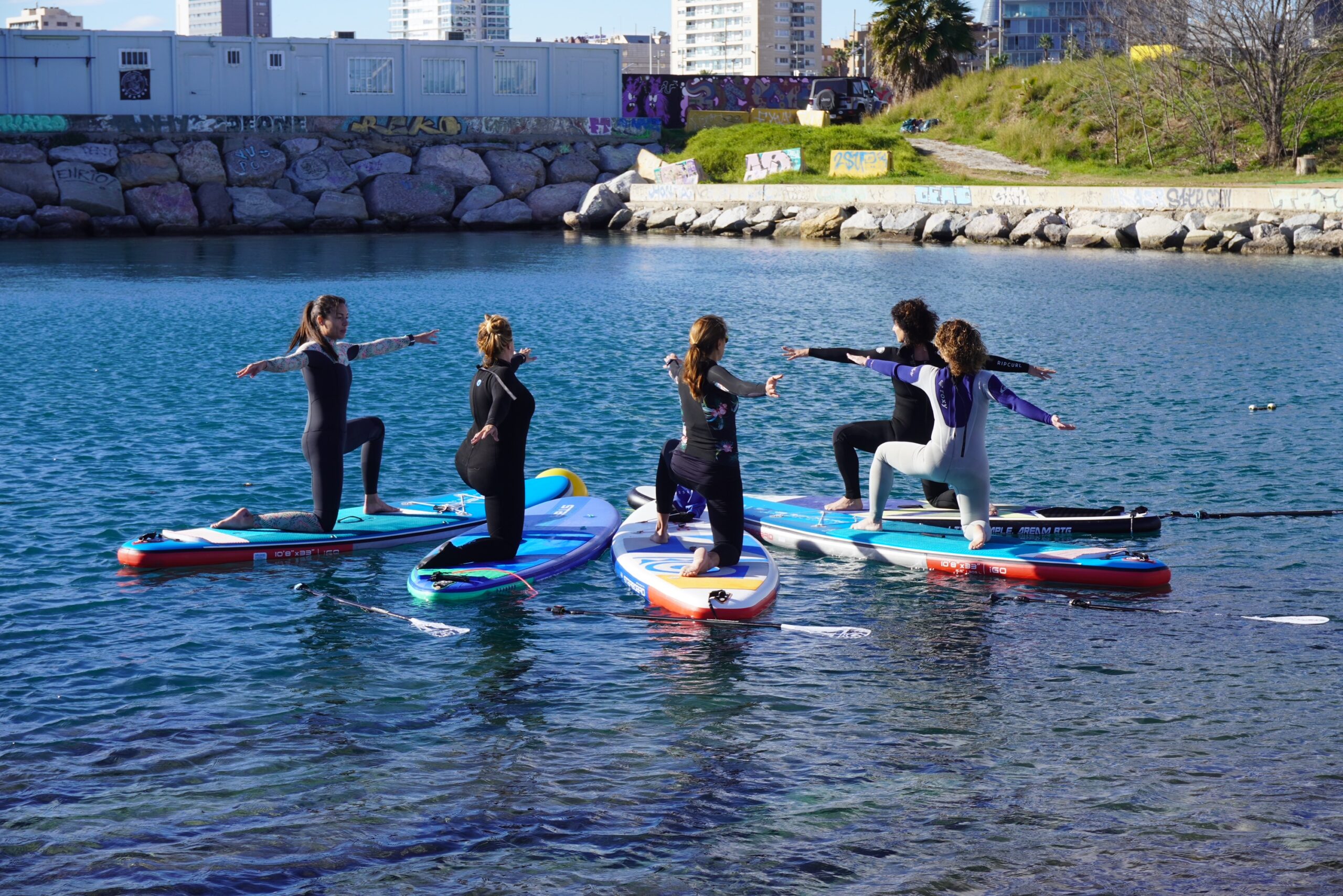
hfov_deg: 27.0
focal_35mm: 75
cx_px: 672
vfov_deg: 18.2
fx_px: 2798
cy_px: 448
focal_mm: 50
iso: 100
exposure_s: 1/125
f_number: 10
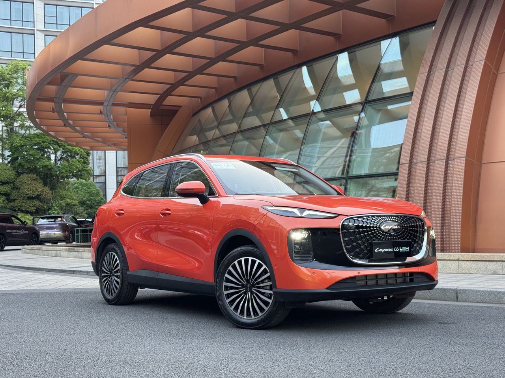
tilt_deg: +4.0
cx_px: 252
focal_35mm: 48
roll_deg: +1.8
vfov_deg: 30.3
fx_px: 700
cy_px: 189
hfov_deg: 39.7
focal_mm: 6.76
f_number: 1.78
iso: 100
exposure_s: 1/79
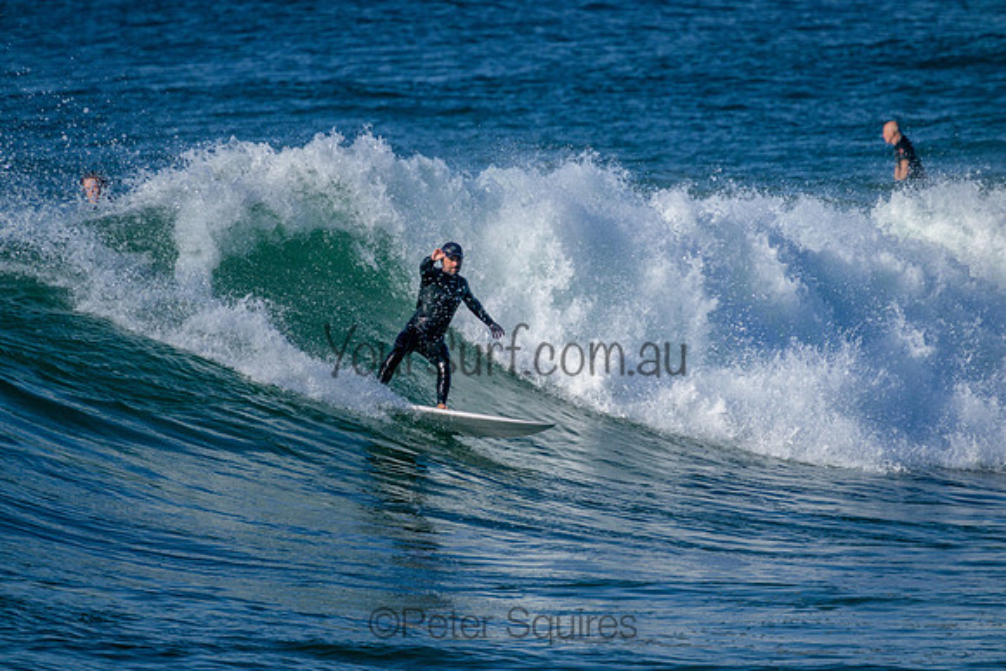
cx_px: 503
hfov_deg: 2.6
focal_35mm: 800
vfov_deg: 1.7
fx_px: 22360
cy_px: 336
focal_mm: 800
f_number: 11
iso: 500
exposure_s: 1/2000
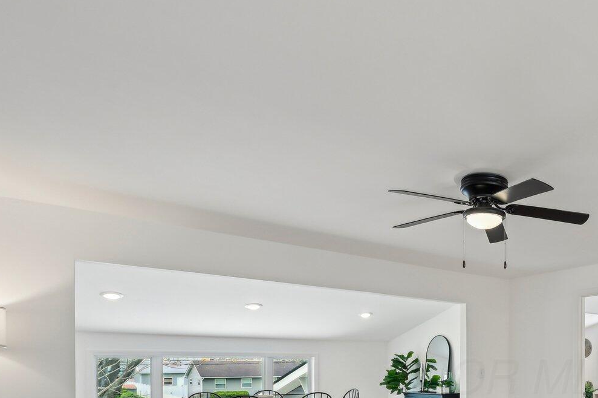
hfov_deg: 57.3
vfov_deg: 40.6
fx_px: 481
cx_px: 505
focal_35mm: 29
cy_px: 376
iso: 400
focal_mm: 14
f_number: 5.6
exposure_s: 1/20
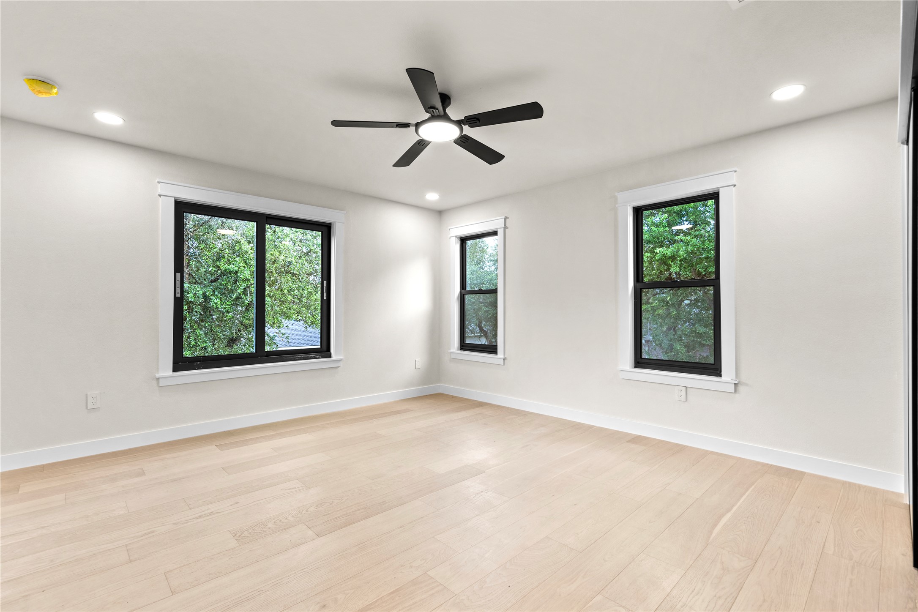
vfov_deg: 73.7
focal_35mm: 16
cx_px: 459
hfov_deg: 96.7
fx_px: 408
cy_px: 306
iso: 100
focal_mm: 16
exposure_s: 1
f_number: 8
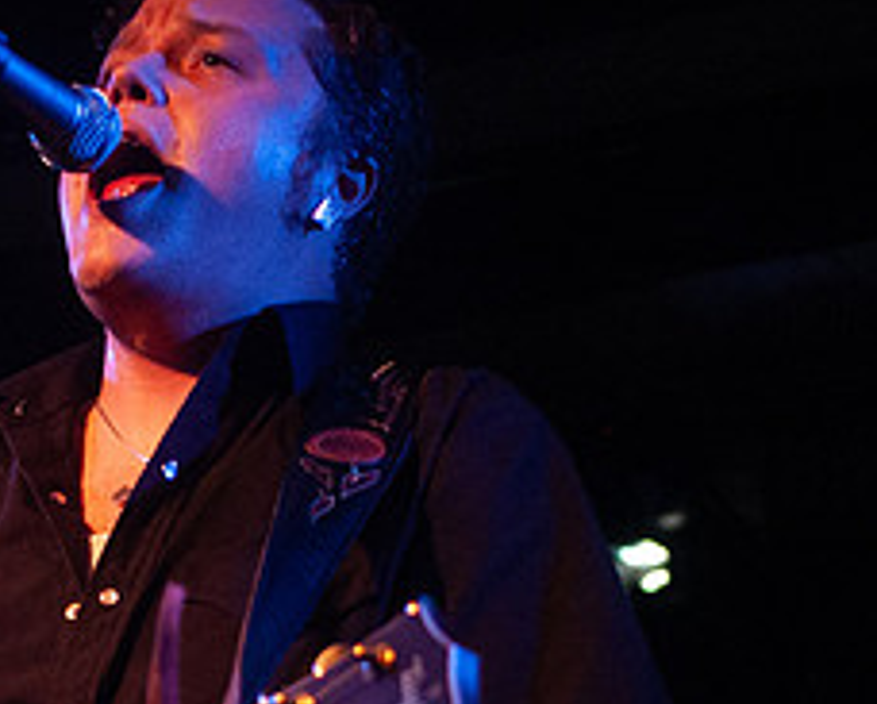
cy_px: 585
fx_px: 3249
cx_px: 127
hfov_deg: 15.2
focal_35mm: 125
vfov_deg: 12.3
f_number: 2.8
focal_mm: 35
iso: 800
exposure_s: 1/60
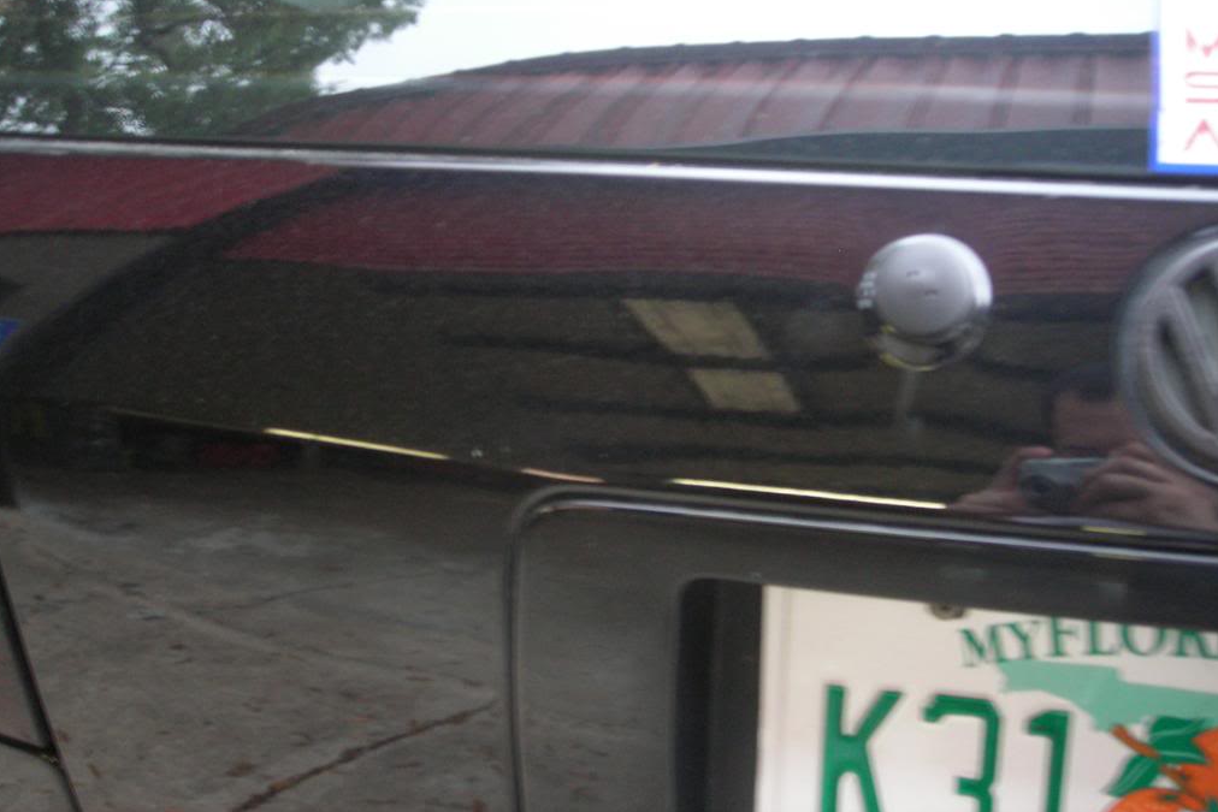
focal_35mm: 40
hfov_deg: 48.5
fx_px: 1353
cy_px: 352
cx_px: 608
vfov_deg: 33.4
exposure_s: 1/5.6
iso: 200
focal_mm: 6.3
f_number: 3.2
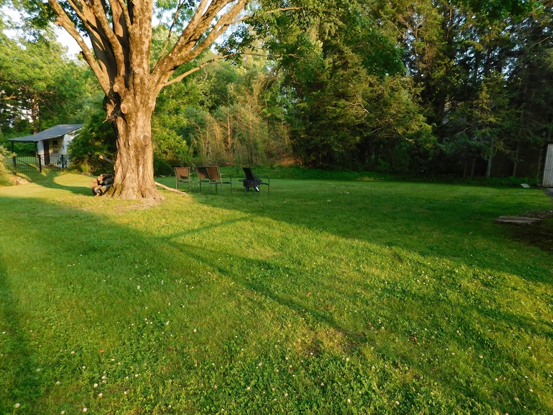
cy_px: 208
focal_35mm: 23
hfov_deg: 73.9
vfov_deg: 58.9
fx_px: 367
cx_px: 276
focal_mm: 4
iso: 125
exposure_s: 1/200
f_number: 3
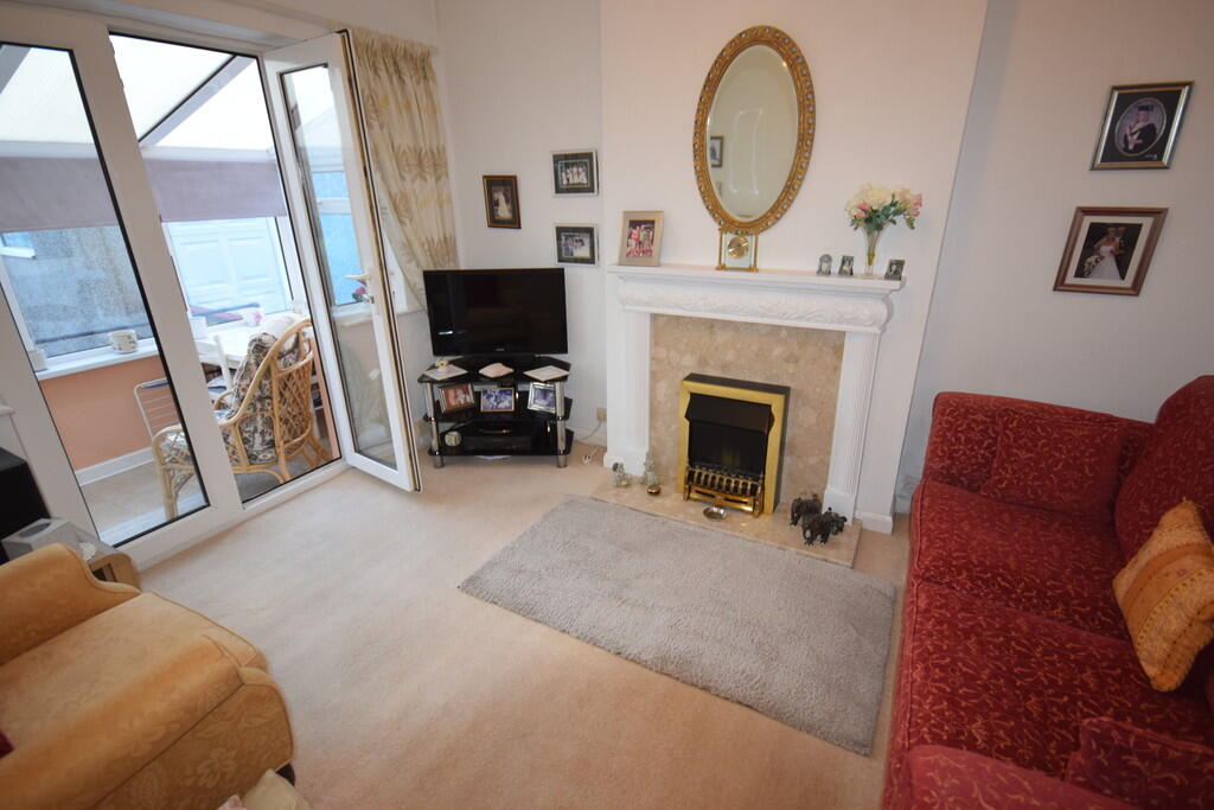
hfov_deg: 92.4
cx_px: 607
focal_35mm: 17
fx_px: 582
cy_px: 405
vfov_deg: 69.7
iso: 800
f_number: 4.5
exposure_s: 1/80
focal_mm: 11.5
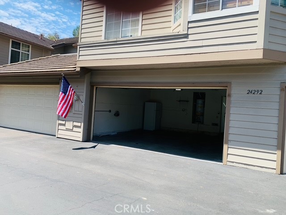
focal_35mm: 26
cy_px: 108
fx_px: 215
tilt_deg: -1.0
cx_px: 143
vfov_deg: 53.1
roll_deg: -3.4
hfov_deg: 67.3
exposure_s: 1/1054
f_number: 1.8
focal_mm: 4.25
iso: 25
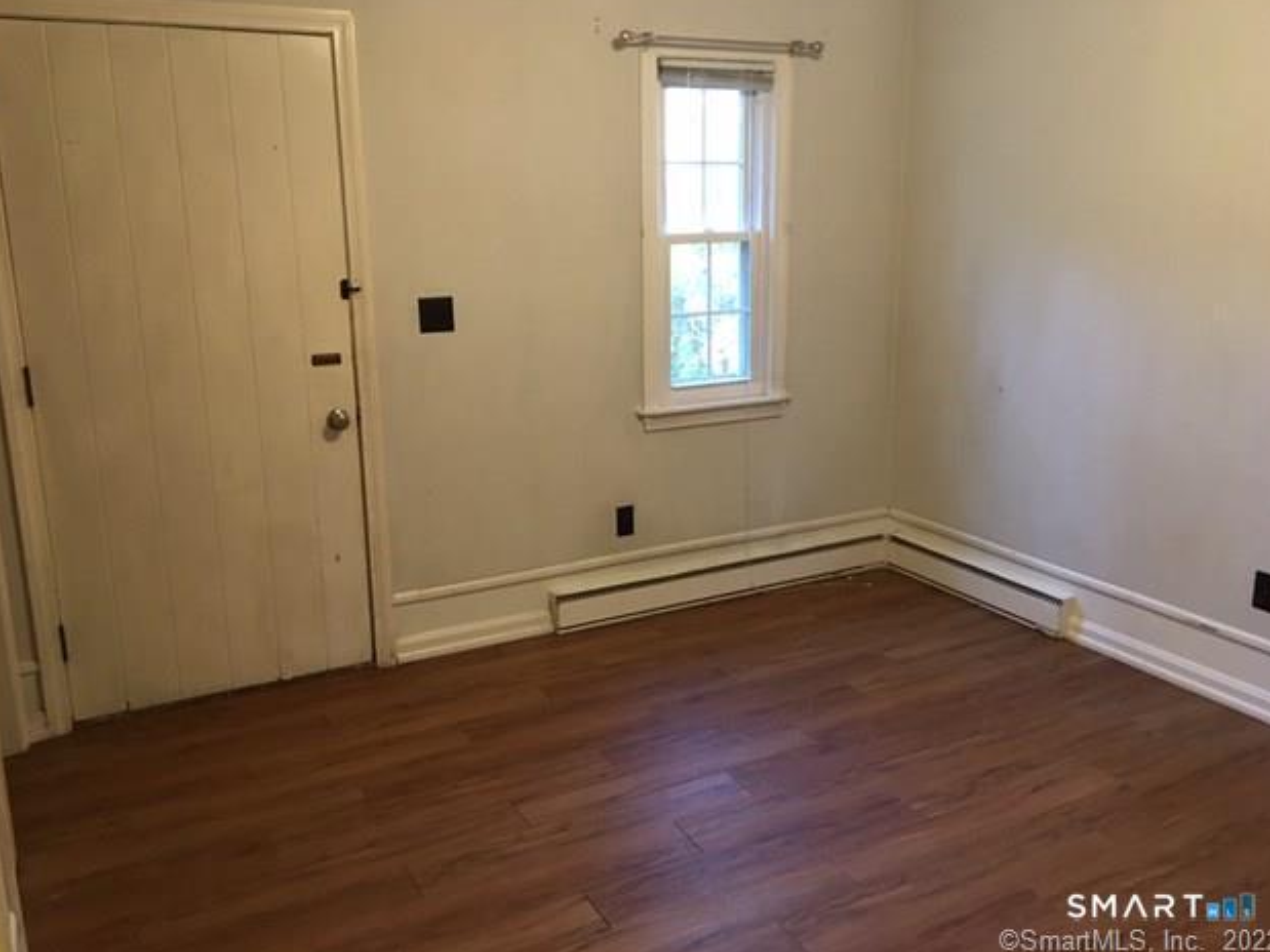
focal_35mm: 30
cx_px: 638
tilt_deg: -11.5
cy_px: 468
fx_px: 1100
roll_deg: +0.2
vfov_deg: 46.8
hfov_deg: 60.0
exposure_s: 1/15
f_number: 2.2
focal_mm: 4.15
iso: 80
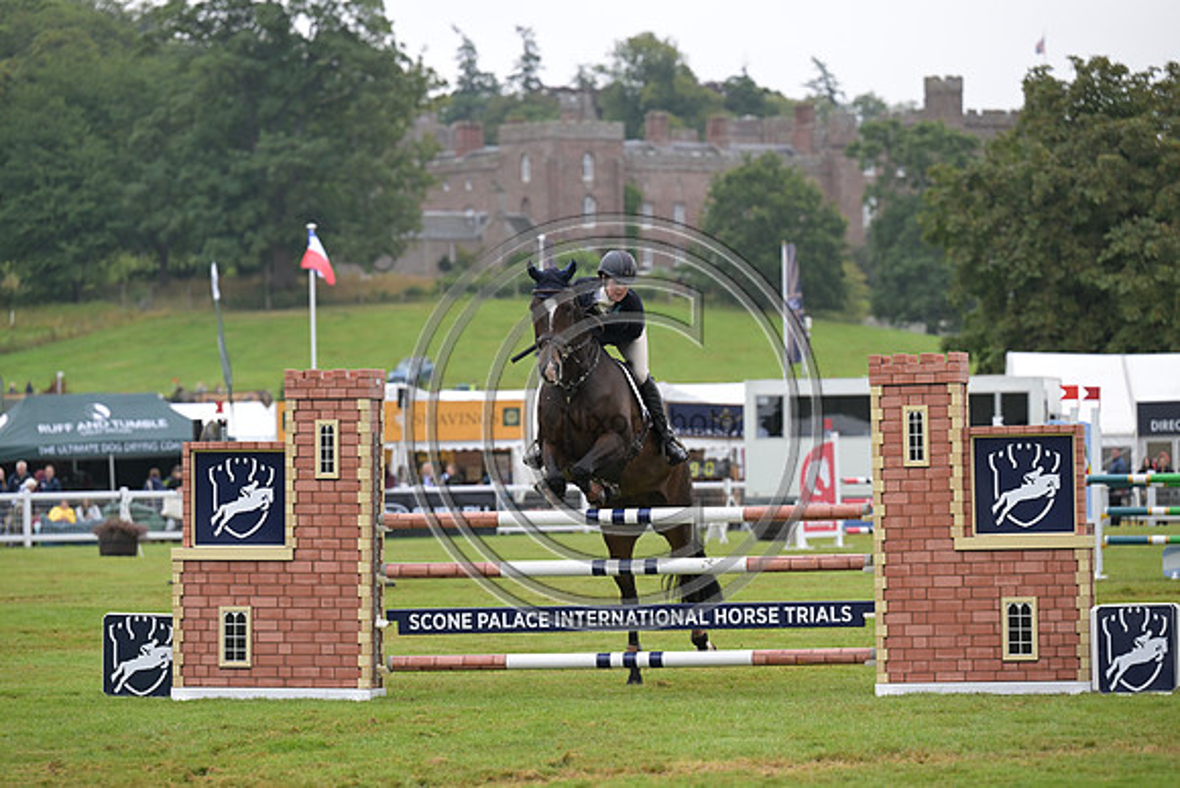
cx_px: 590
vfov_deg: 8.6
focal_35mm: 160
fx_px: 5245
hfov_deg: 12.8
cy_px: 394
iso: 800
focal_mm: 160
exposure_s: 1/1250
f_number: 4
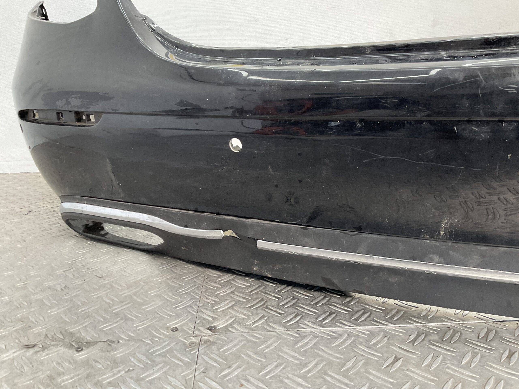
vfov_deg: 48.2
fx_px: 435
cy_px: 194
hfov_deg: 61.7
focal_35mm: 29
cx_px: 260
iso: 50
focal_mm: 3
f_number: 1.8
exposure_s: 1/120
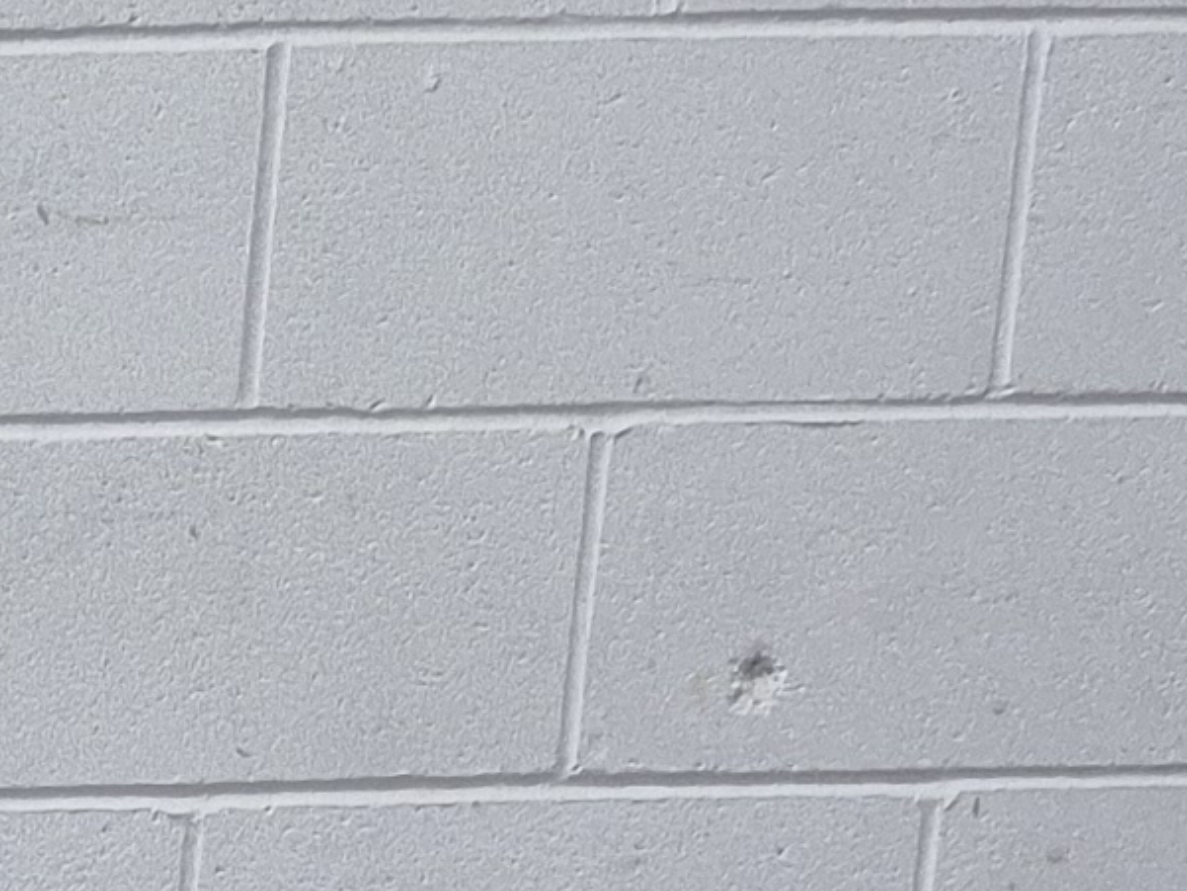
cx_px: -1787
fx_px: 5247
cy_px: 1464
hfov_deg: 10.7
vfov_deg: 9.4
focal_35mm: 153
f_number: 1.8
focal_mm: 5.4
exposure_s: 1/120
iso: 250
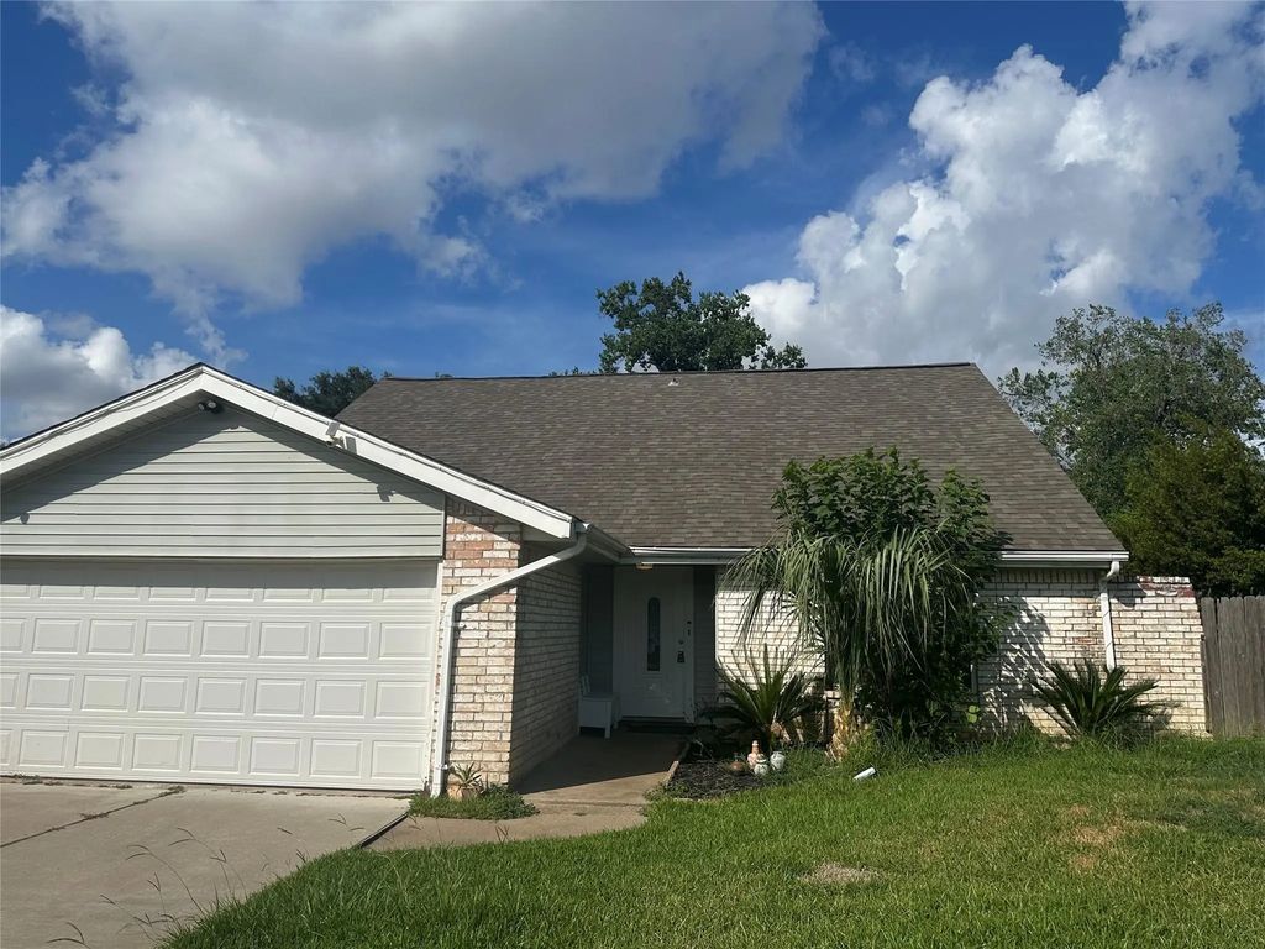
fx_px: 877
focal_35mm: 24
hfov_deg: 71.6
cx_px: 632
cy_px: 474
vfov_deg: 56.8
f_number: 1.78
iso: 80
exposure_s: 1/8197
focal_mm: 6.86
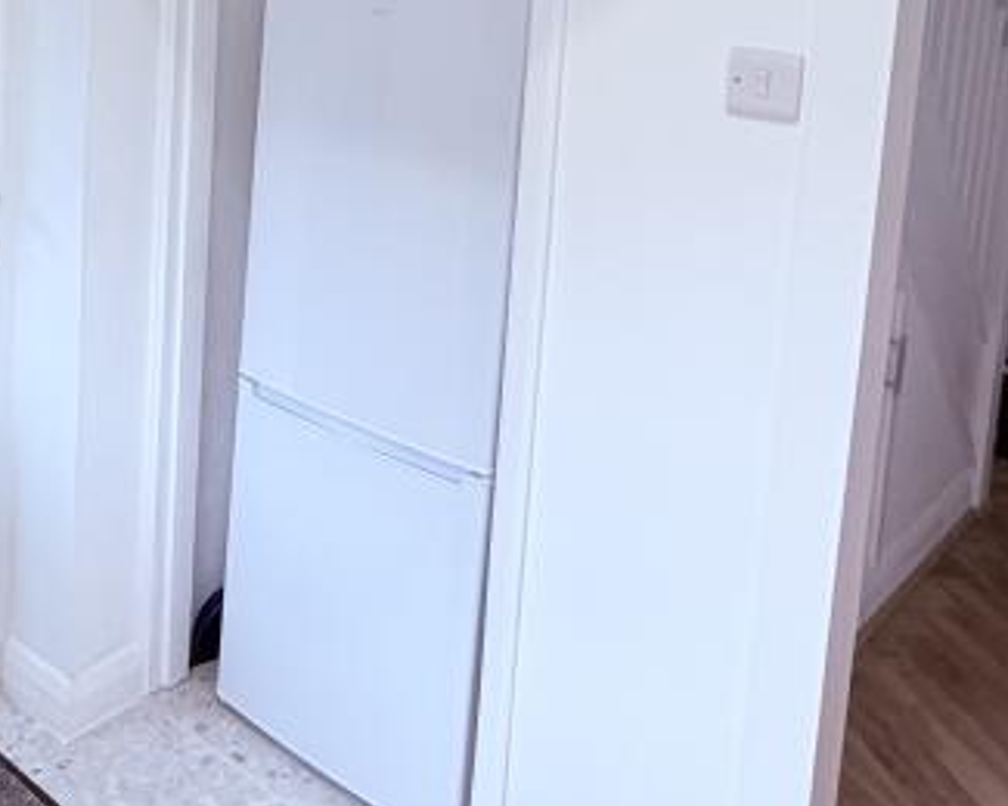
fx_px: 1283
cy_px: 22
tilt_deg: -6.5
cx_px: 124
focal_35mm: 43
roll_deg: -1.6
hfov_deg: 40.1
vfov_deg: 32.4
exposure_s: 1/100
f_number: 2.2
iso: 160
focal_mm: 2.22
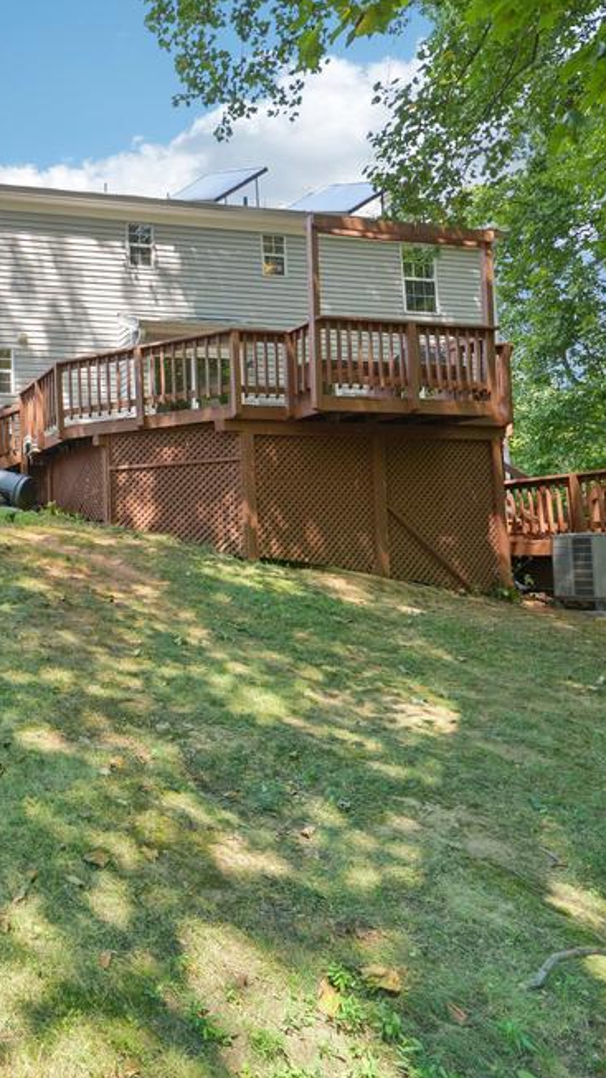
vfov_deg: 78.7
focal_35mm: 23
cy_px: 536
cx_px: -41
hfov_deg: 41.0
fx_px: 657
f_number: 9
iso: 400
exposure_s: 1/100
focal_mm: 14
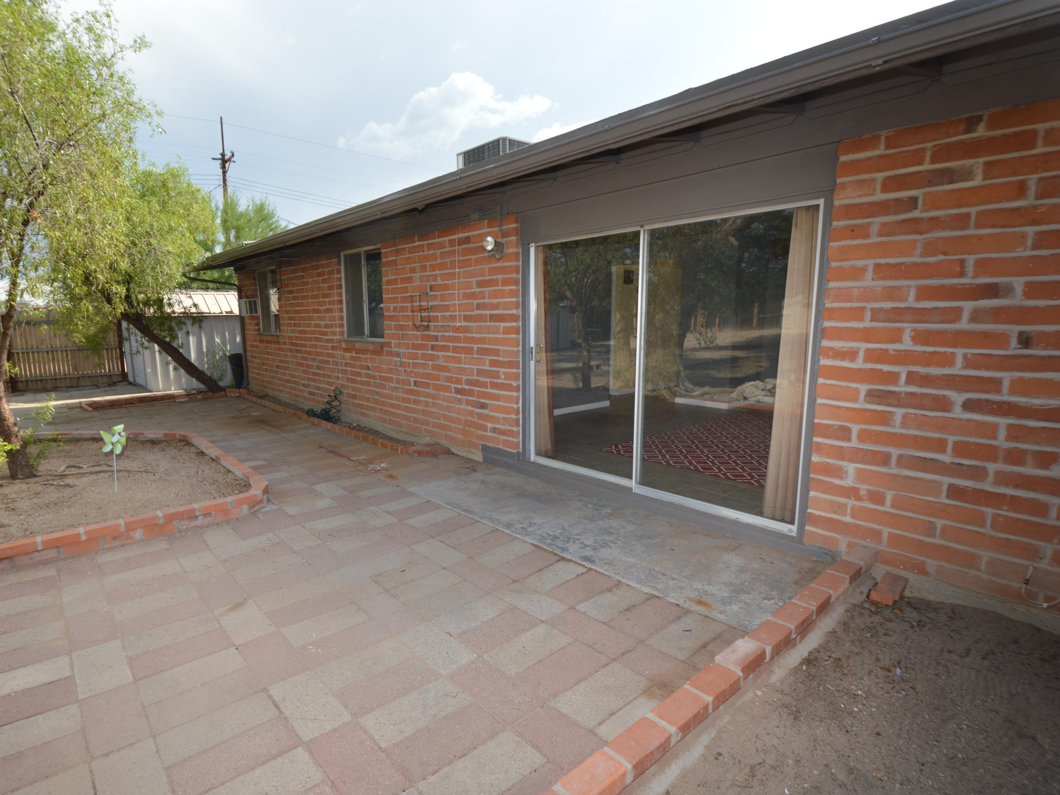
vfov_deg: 74.7
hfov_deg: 90.8
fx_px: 521
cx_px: 479
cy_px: 391
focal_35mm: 17
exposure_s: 1/160
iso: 100
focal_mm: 10
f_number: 5
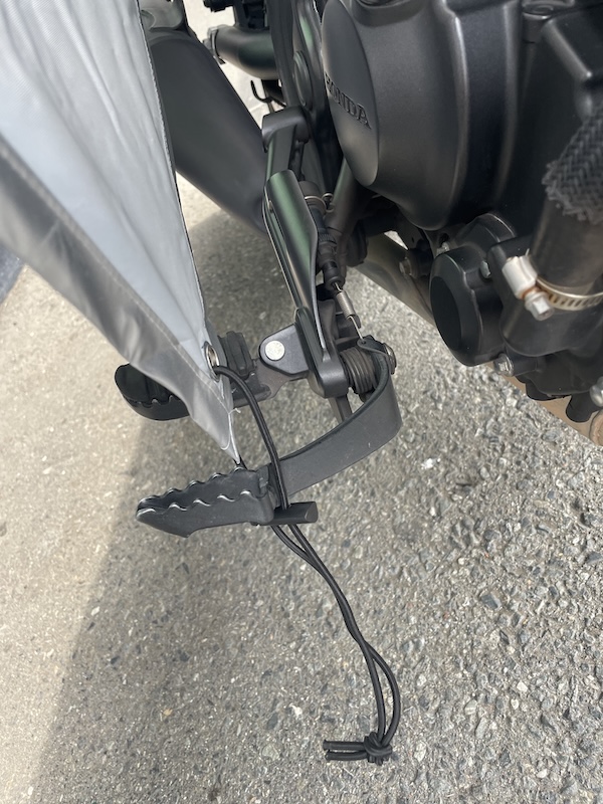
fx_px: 604
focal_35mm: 26
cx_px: 302
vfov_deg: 67.3
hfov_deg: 53.1
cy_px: 402
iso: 50
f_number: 1.6
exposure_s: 1/121
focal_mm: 4.2
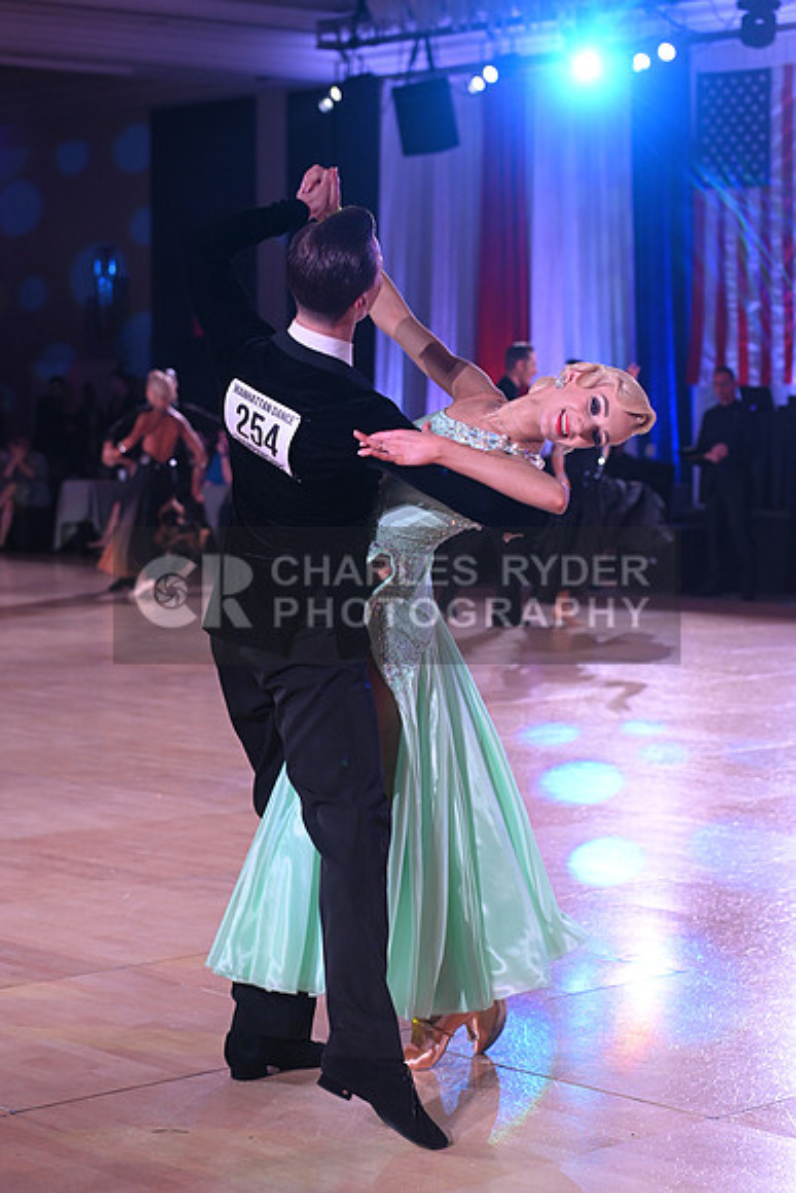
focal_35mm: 82
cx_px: 398
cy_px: 596
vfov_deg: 24.8
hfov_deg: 16.7
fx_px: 2718
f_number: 5
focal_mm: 82
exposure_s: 1/250
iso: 2000
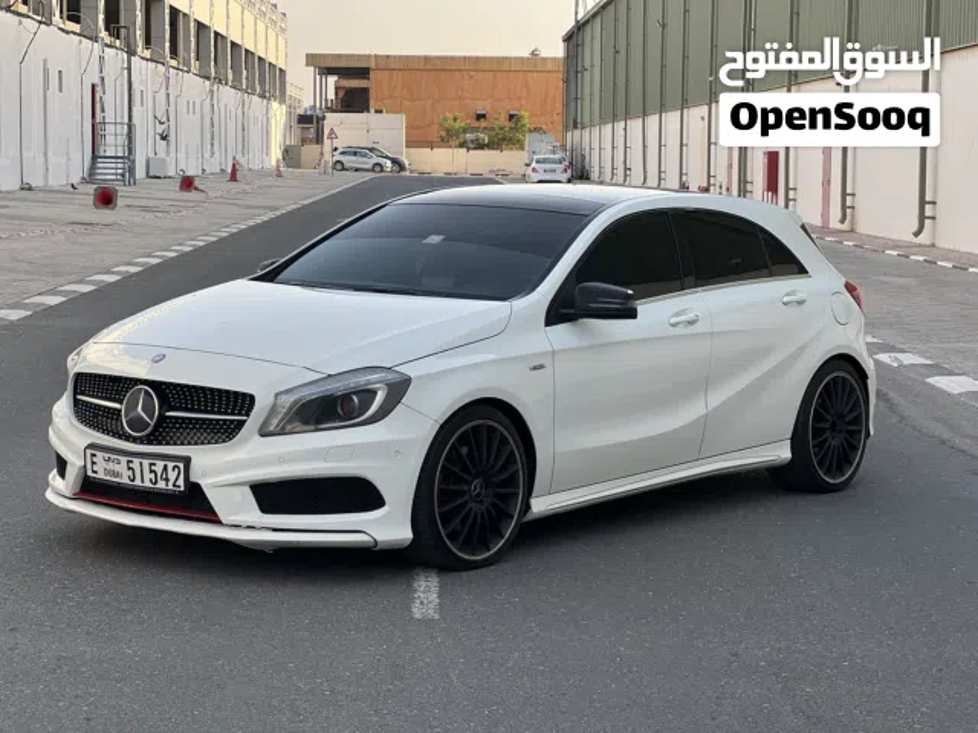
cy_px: 366
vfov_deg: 19.1
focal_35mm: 77
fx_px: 2175
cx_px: 489
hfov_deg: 25.3
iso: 25
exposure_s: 1/121
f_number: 2.8
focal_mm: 9
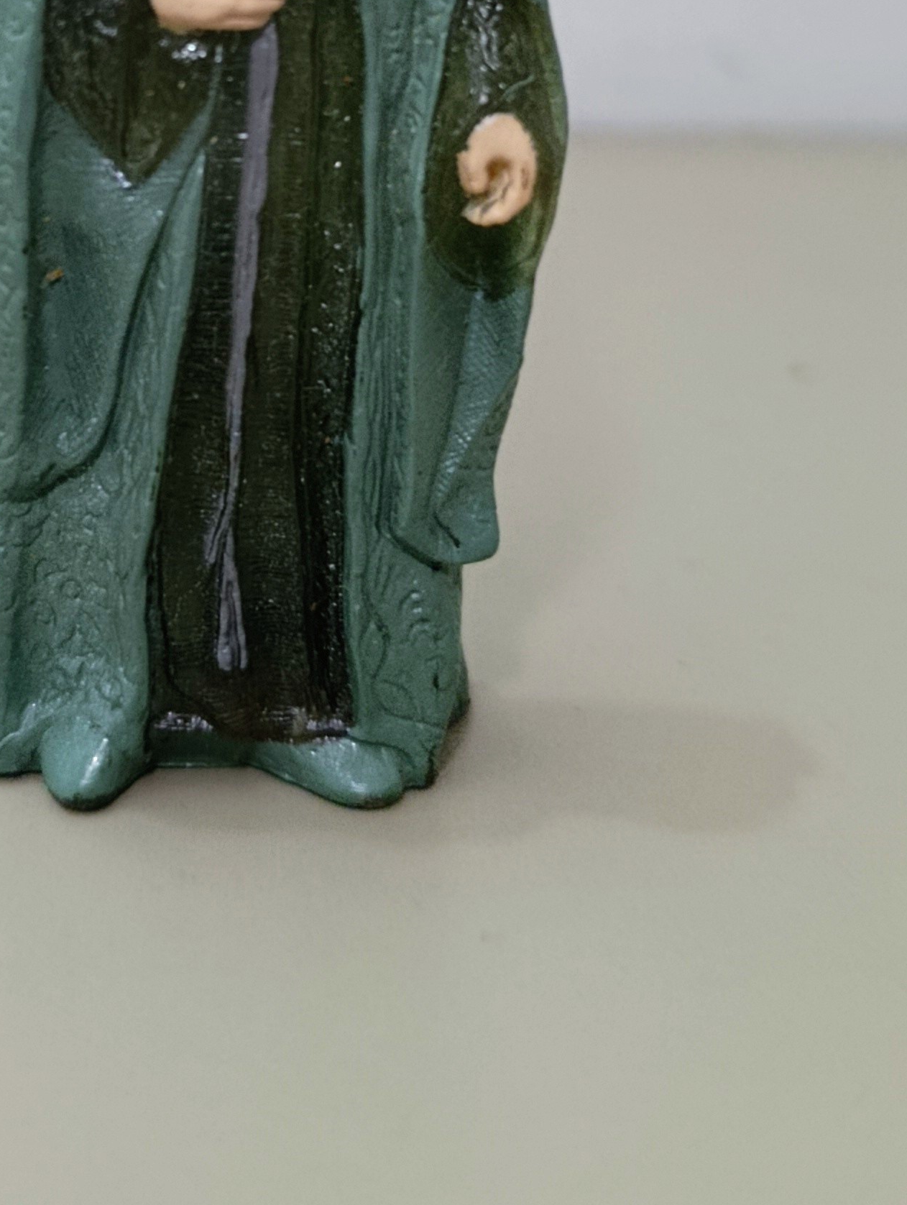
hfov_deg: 26.0
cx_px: 268
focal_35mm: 56
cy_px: 169
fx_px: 1951
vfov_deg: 32.9
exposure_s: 1/50
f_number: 1.65
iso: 1308
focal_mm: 6.11
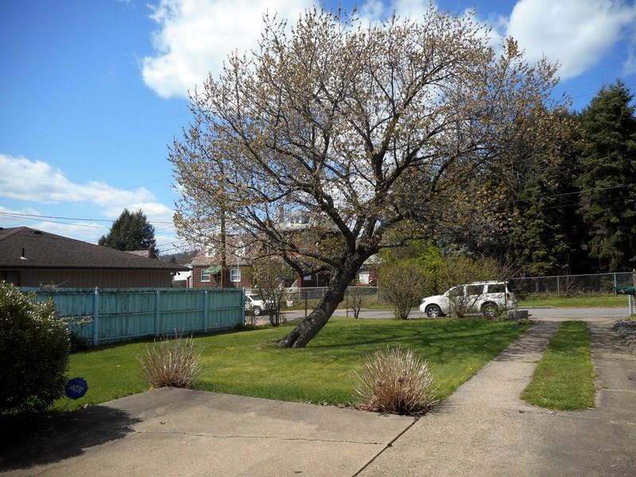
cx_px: 318
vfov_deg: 54.9
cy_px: 238
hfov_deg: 69.4
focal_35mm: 25
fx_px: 459
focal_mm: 4.5
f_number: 3.7
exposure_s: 1/800
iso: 80
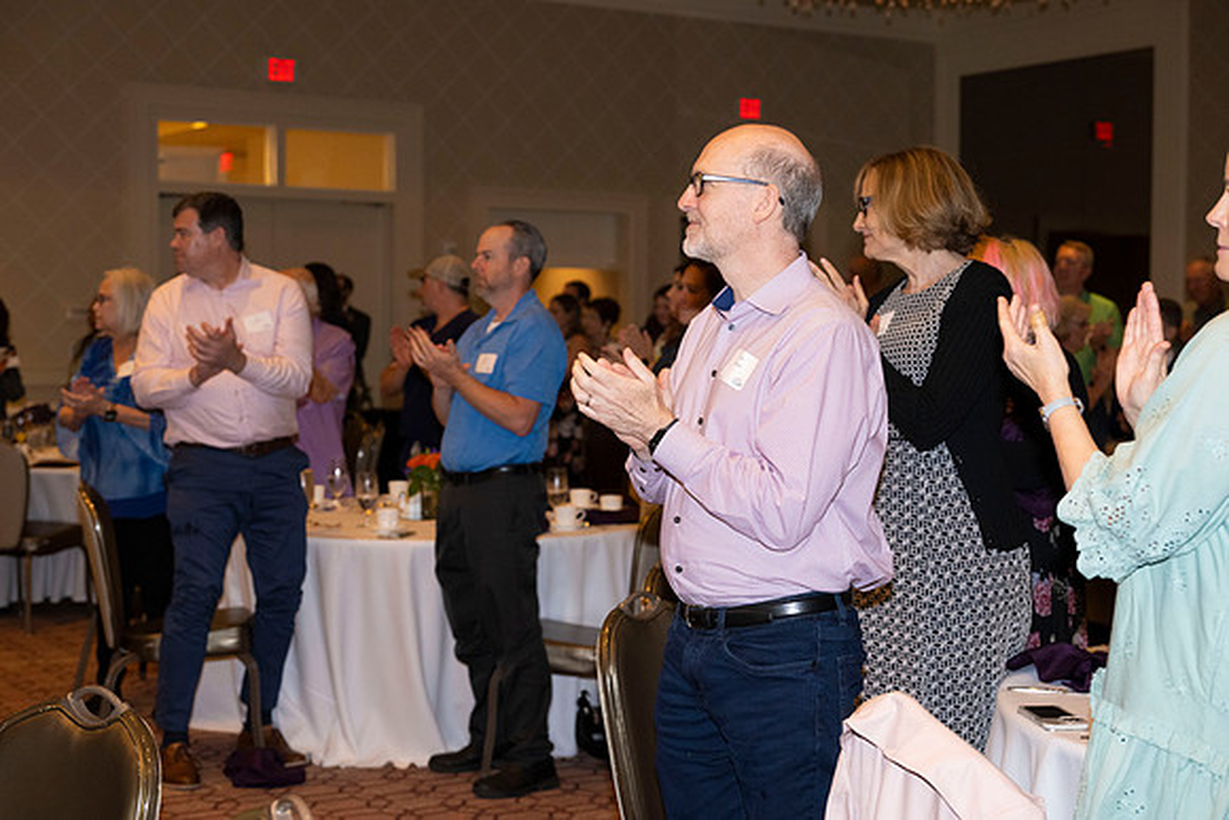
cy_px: 410
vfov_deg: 25.5
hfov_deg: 37.5
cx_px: 614
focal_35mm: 53
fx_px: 1810
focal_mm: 52
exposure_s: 1/200
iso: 2500
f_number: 4
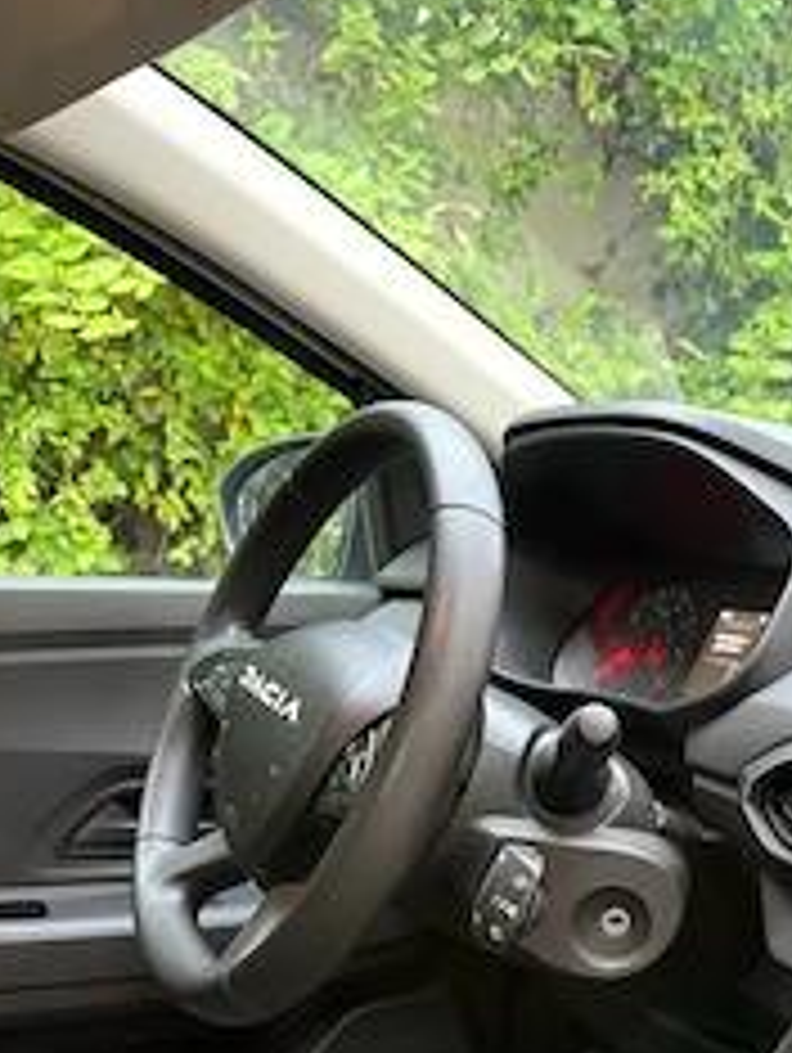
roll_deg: -1.7
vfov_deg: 43.8
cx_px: 621
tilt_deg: -13.2
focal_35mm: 41
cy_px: 828
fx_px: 1248
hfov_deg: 34.2
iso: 800
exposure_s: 1/60
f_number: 1.78
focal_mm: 6.76
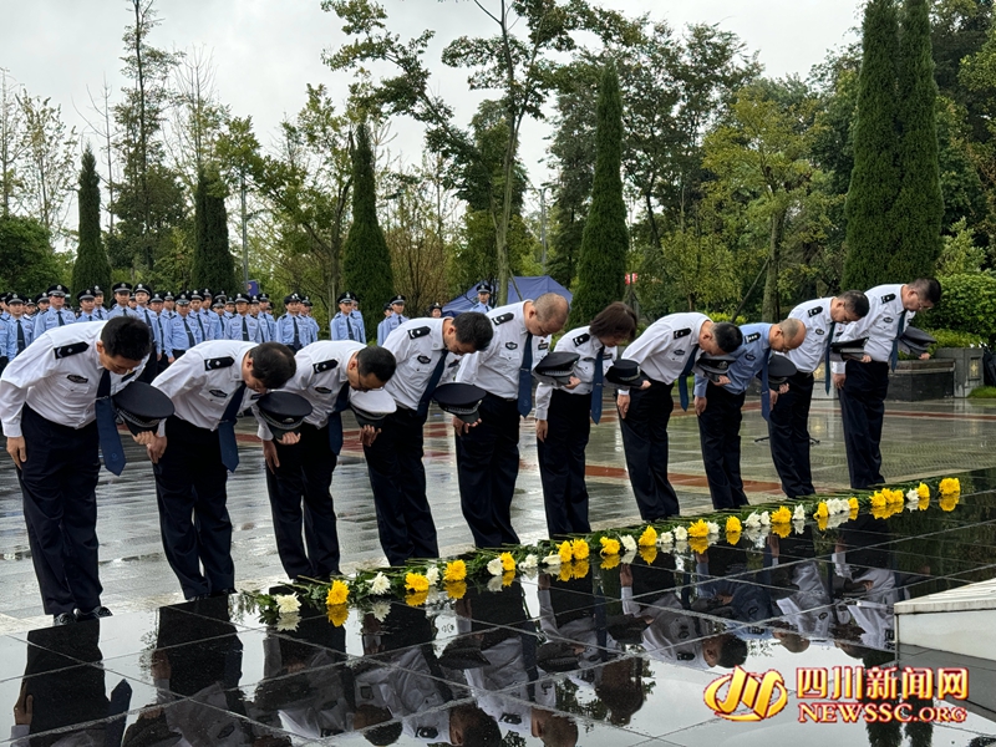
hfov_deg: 39.7
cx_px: 498
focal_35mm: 48
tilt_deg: -2.9
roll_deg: +1.3
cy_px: 374
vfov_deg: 30.3
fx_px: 1381
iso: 64
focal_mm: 6.76
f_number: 1.78
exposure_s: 1/414
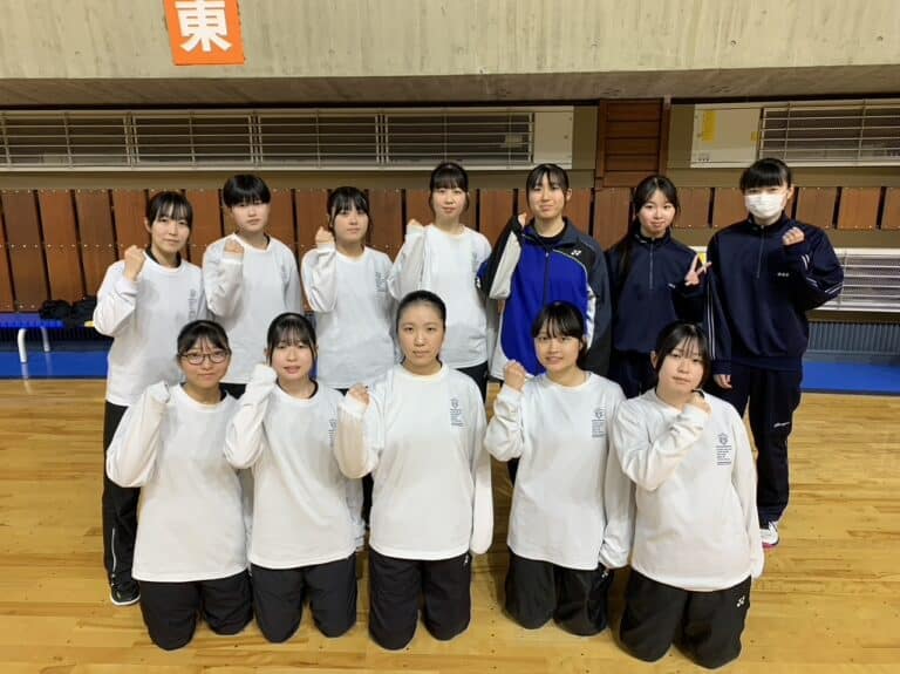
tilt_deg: -14.6
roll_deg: +0.5
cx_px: 450
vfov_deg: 53.0
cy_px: 337
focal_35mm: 26
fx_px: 676
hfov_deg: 67.3
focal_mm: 4.25
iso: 100
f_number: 1.8
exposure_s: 1/61
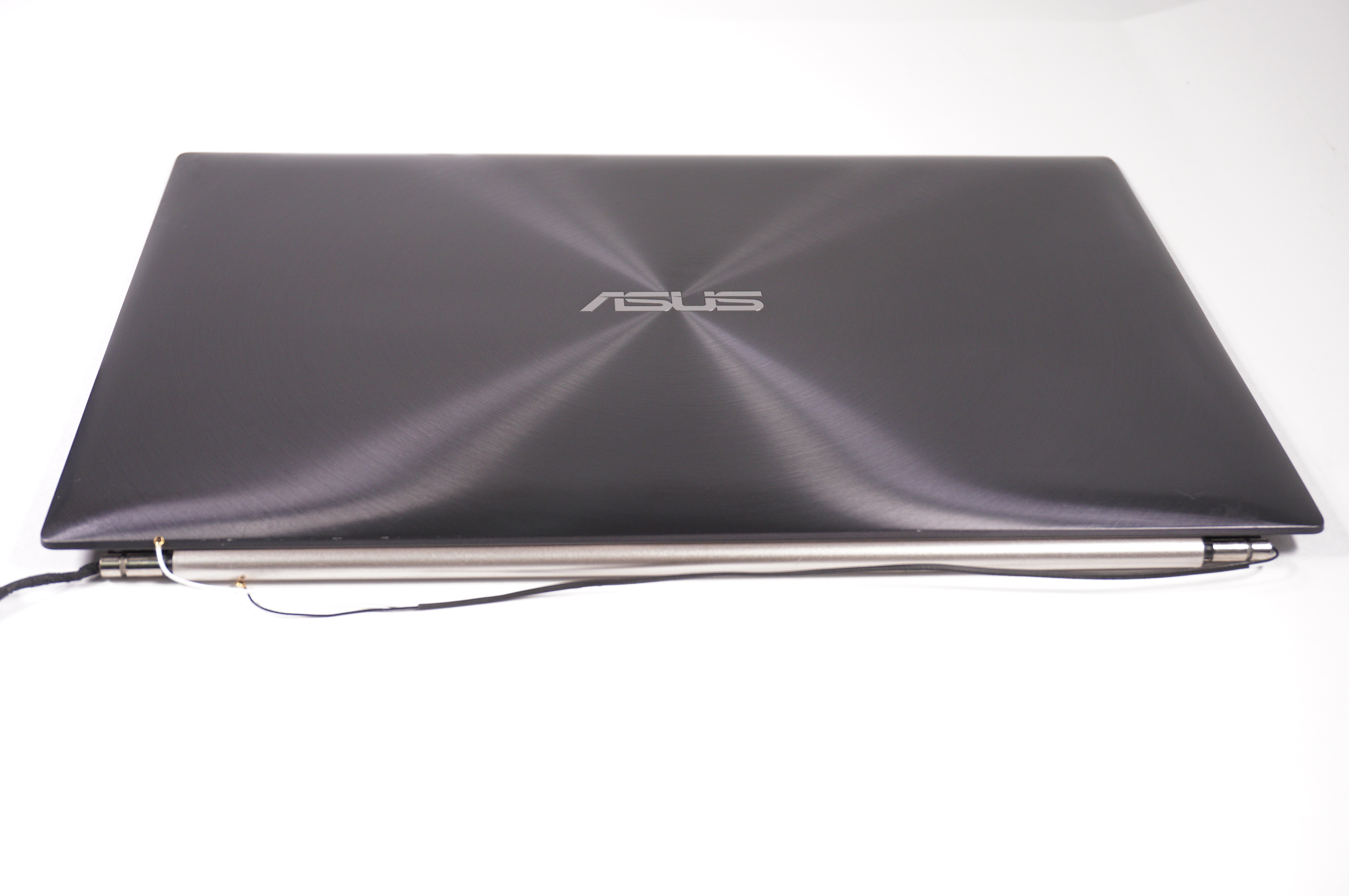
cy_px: 448
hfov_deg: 42.4
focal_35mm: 46
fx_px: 1741
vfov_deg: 28.9
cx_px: 674
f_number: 5.6
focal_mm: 31
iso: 640
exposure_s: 1/160
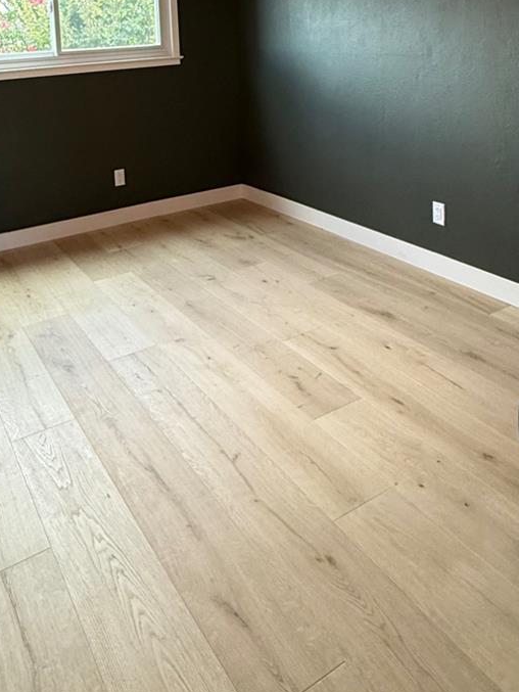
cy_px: 91
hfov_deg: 45.2
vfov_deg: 52.5
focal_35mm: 31
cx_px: 203
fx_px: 620
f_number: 2.2
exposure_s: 1/60
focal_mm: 2.22
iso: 250
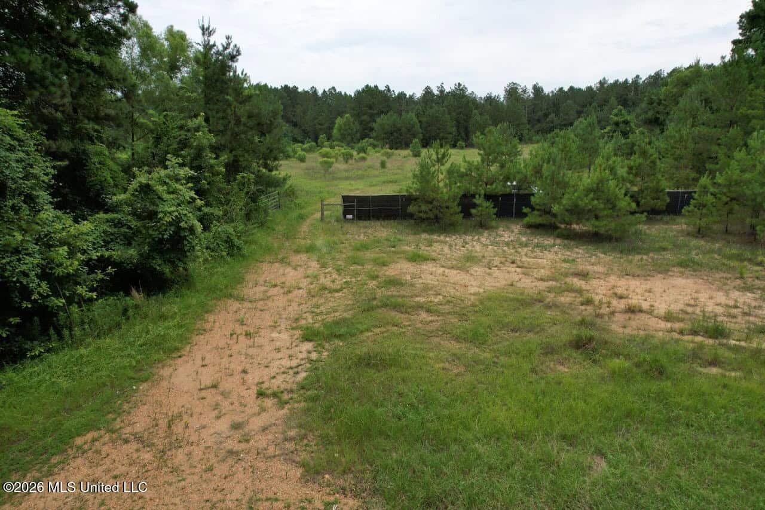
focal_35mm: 22
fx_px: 467
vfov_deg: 57.2
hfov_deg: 78.6
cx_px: 382
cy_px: 255
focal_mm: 8.4
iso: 100
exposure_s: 1/1500
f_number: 2.8
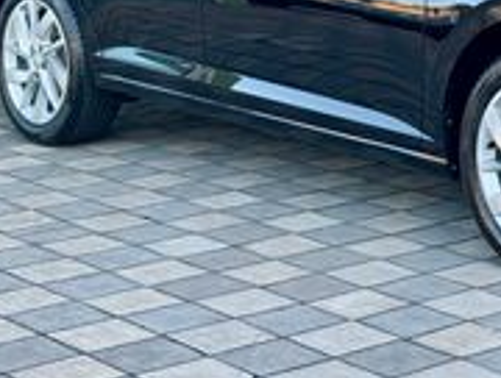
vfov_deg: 11.7
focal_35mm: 125
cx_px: 509
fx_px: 1814
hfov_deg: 15.4
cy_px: -53
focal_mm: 6.76
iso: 80
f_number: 1.78
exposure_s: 1/154
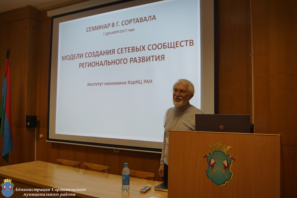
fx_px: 681
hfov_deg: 24.6
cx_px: 148
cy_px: 99
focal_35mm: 82
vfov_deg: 16.6
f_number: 5.6
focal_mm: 55
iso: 250
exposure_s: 1/90
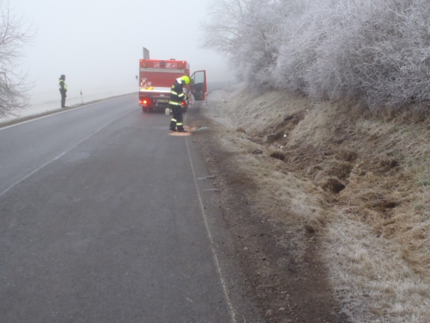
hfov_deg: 63.4
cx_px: 215
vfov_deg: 49.7
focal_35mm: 28
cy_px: 162
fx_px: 348
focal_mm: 5
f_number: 3.9
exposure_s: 1/30
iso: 100
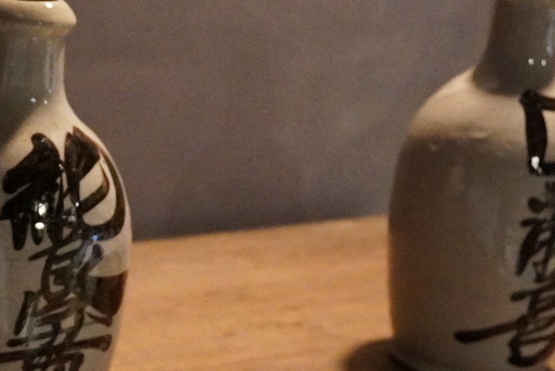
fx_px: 1373
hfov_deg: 20.6
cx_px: -192
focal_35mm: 89
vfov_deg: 15.4
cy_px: 250
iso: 6400
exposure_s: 1/160
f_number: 2.8
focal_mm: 18
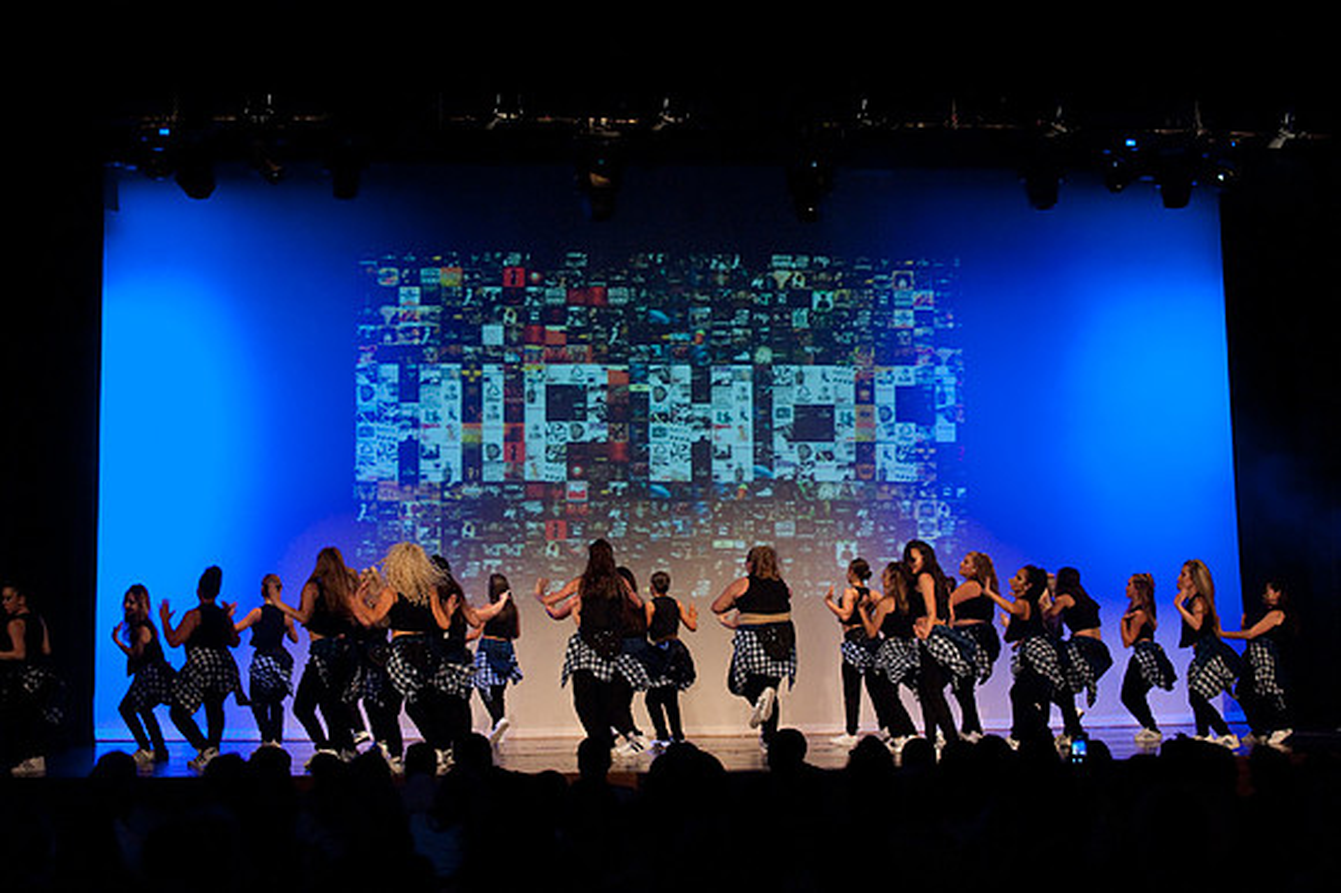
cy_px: 446
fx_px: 2606
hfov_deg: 28.9
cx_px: 670
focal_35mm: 70
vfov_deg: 19.4
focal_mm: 70
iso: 3200
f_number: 4
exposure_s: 1/200
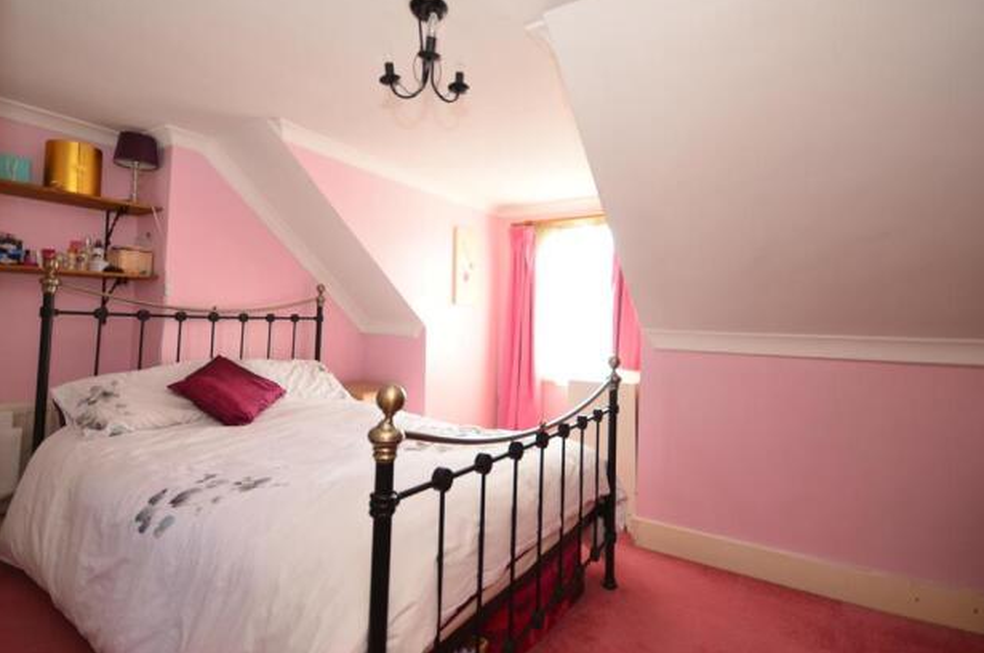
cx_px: 485
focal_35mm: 16
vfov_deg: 73.5
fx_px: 437
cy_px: 311
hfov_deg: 96.8
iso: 200
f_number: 5
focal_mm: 10
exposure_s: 1/15
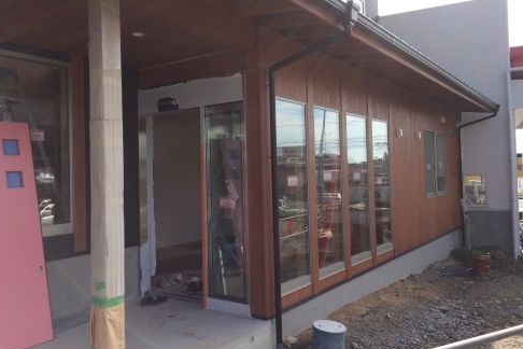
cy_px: 159
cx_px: 259
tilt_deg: +2.0
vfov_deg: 42.3
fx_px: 450
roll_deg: -0.5
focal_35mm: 31
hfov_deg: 60.3
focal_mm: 4.15
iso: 32
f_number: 2.2
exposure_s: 1/1172
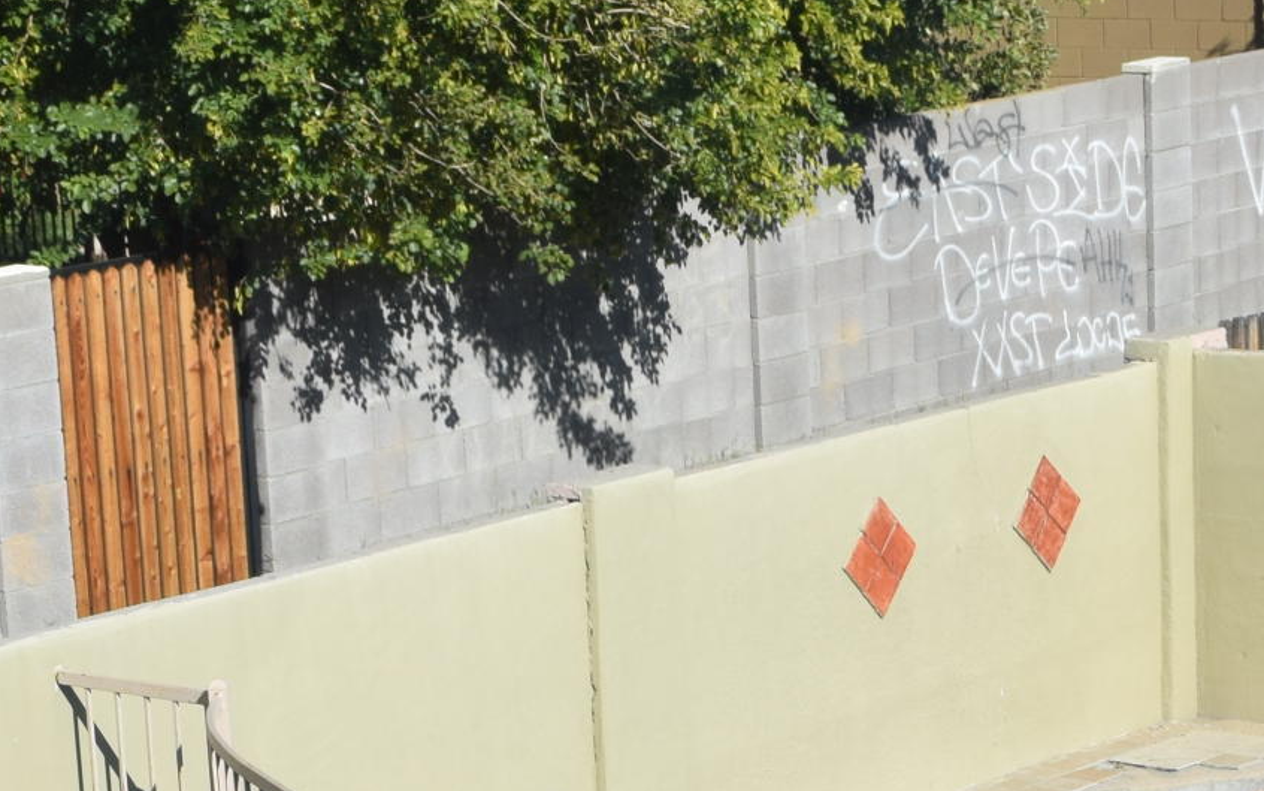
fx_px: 4858
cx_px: 708
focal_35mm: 141
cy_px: 1190
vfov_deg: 9.1
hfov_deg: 14.8
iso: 200
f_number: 10
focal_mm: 26
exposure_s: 1/400
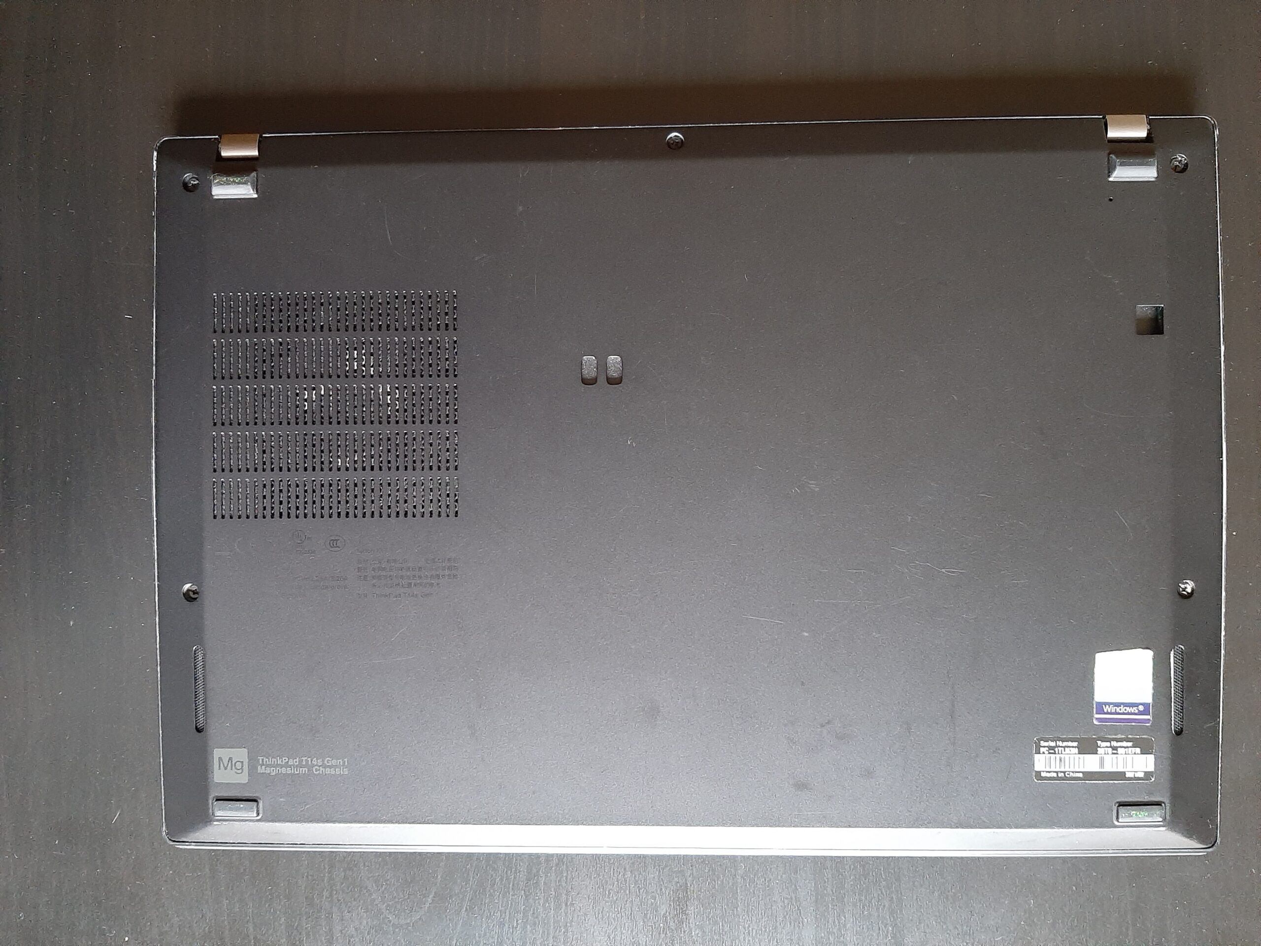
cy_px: 473
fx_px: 947
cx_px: 630
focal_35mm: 26
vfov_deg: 53.1
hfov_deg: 67.3
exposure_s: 1/25
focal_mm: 3.93
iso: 320
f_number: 1.7
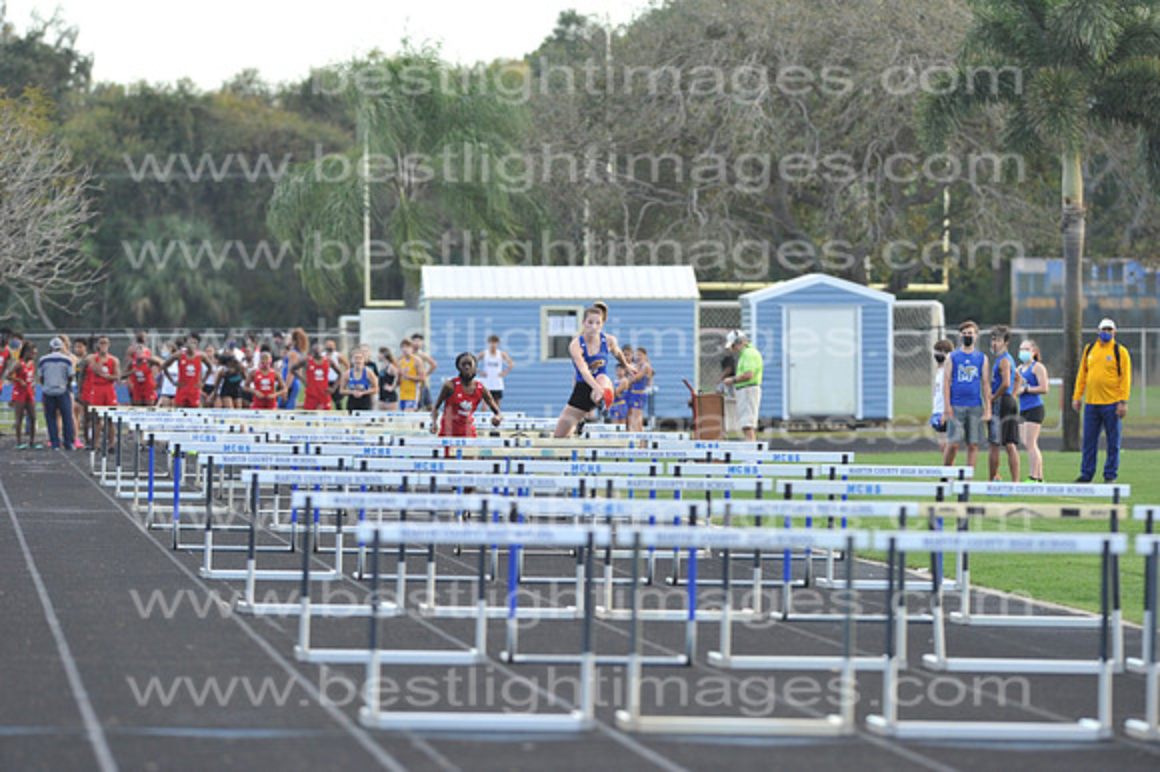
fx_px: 9661
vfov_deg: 4.6
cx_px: 580
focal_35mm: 300
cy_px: 386
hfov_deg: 6.9
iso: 800
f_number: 4.5
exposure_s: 1/1000
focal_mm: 300
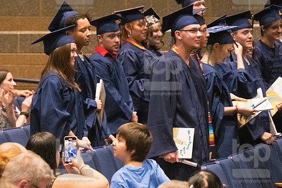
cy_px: 74
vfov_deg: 4.3
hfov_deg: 6.5
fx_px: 2482
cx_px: 163
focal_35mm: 317
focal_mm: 165
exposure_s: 1/250
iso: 8000
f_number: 4.5
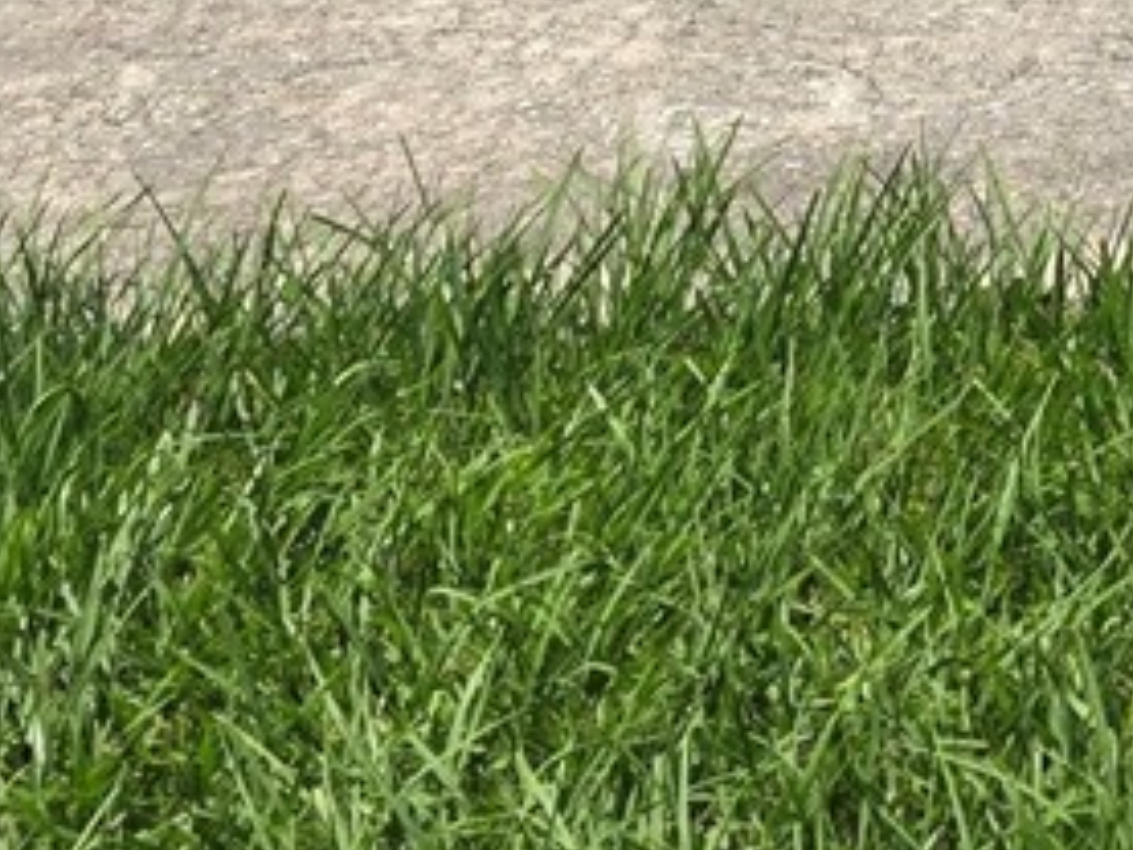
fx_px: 4355
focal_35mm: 133
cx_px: 2246
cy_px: -1369
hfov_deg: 12.9
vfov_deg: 9.6
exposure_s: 1/4766
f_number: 1.7
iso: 80
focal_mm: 6.3
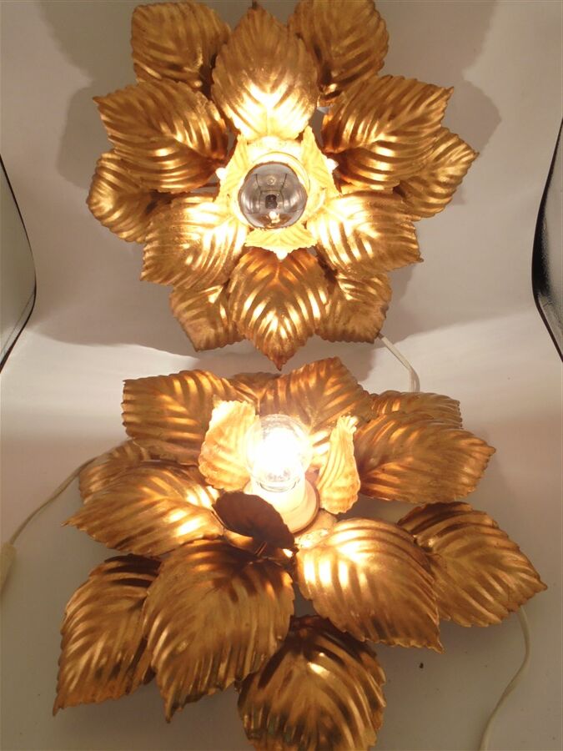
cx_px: 282
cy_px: 376
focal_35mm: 29
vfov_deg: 61.7
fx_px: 629
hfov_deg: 48.2
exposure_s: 1/60
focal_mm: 5.3
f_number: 3.7
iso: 100
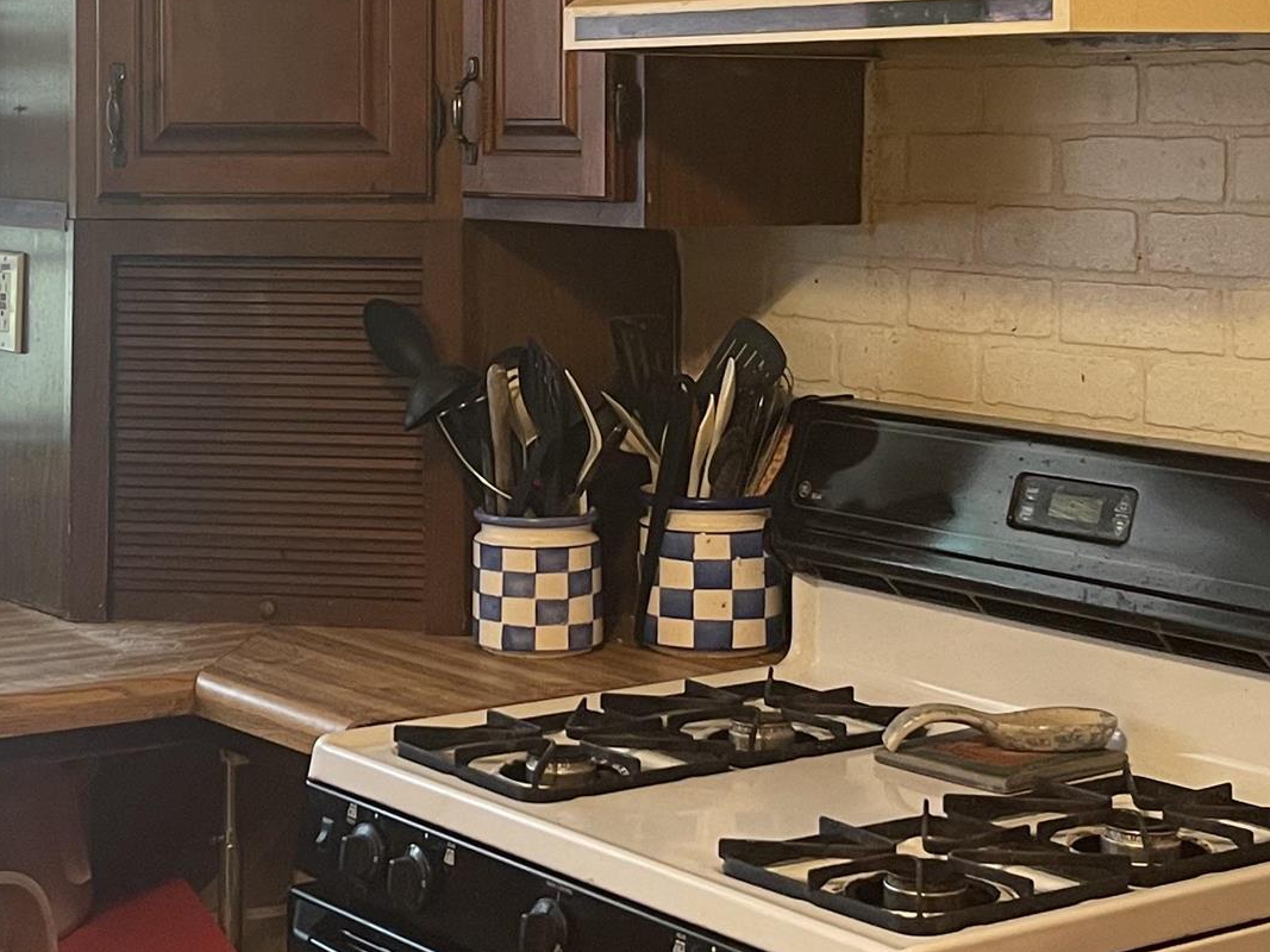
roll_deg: -1.4
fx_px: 2641
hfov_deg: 26.8
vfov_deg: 20.0
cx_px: 393
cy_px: 99
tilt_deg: -1.3
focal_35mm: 72
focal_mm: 5.1
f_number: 1.6
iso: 160
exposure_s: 1/60
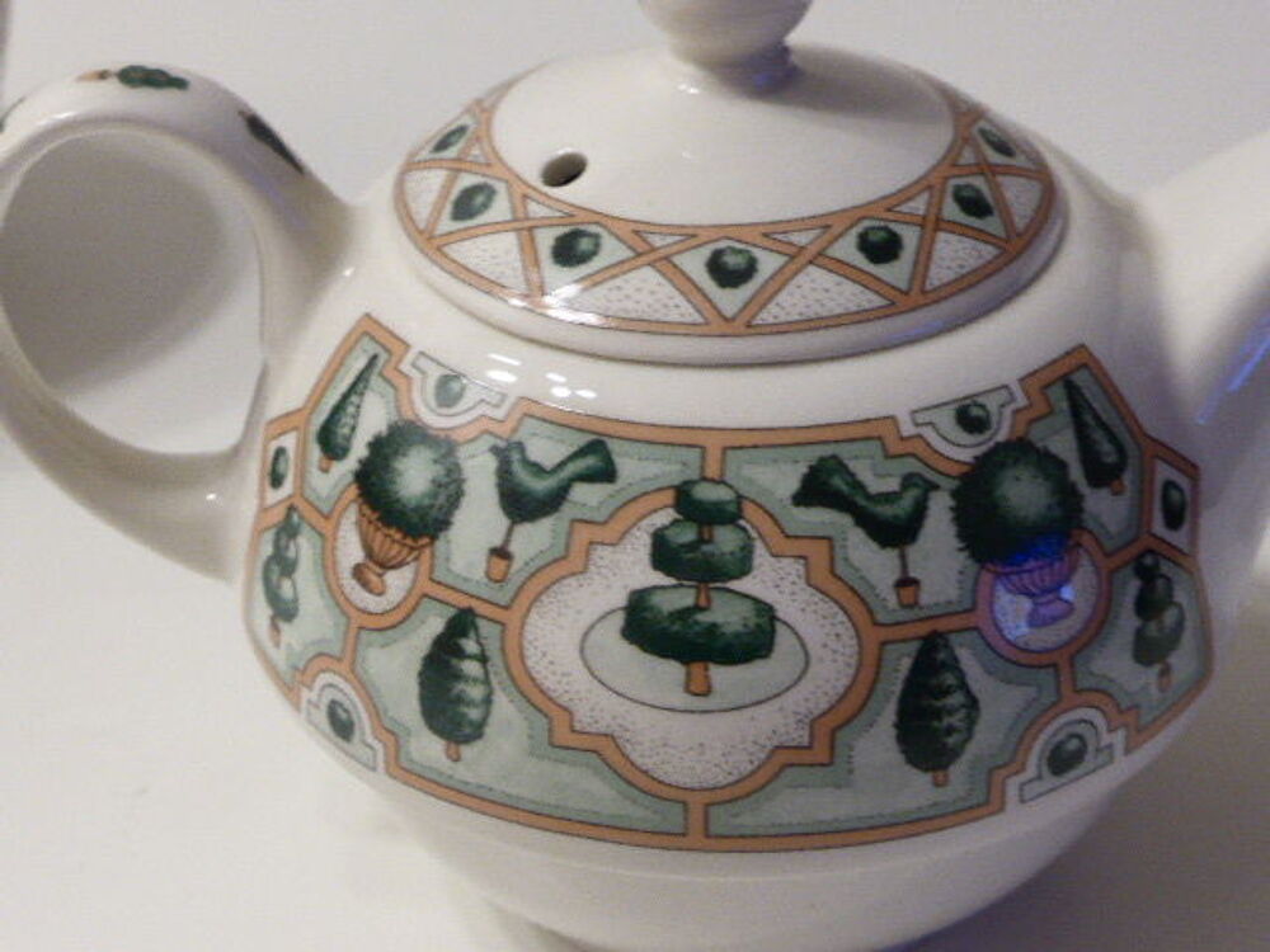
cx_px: 635
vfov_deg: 18.7
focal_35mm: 79
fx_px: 2898
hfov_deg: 24.7
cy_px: 476
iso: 400
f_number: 5
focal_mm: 13.3
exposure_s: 1/13
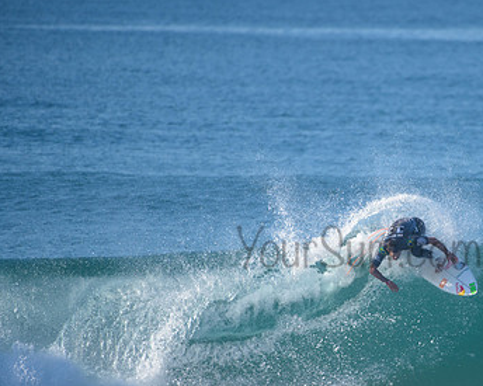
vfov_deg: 2.0
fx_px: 11304
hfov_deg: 2.4
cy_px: 235
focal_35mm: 791
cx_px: 382
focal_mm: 500
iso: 280
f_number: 5.6
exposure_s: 1/2000
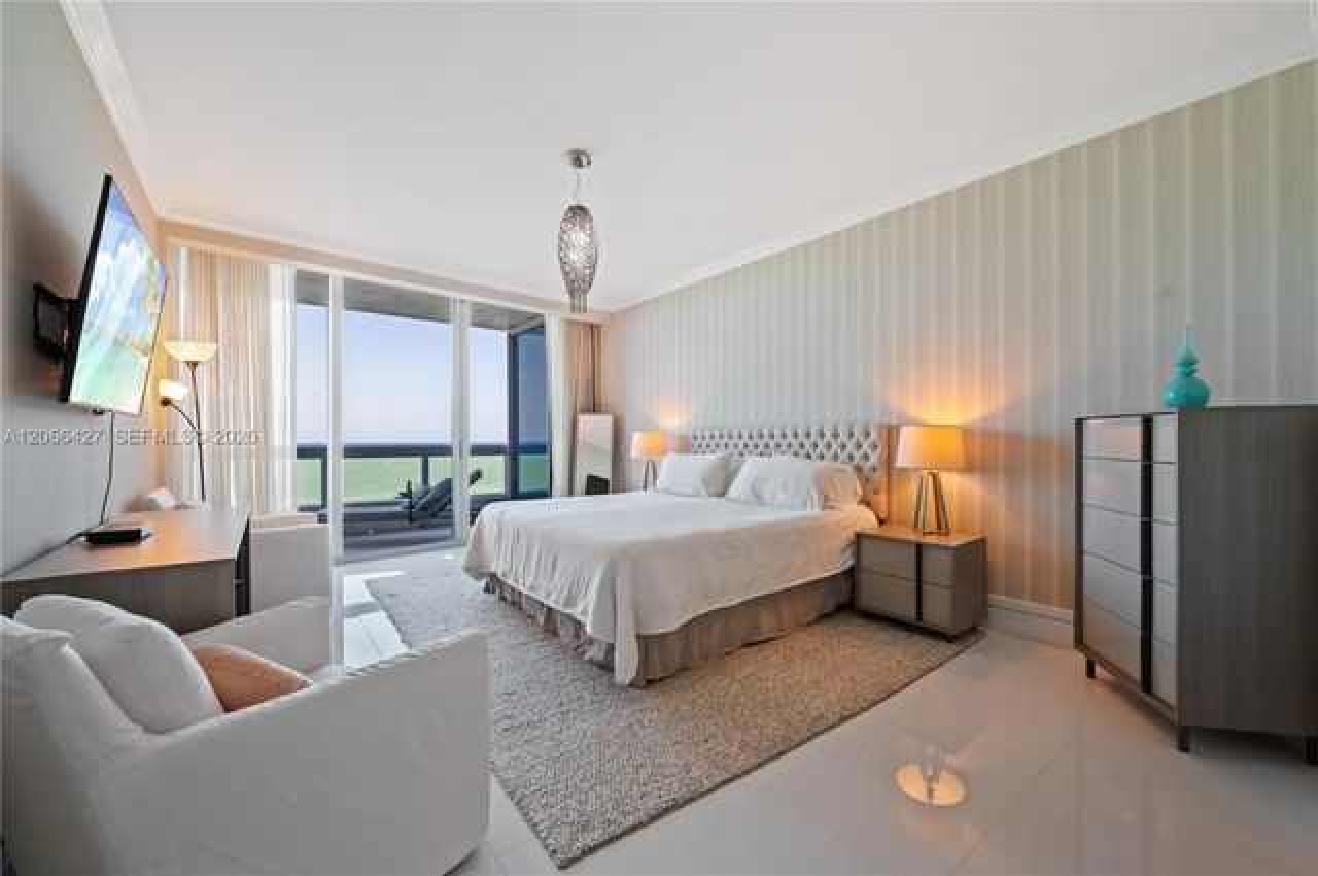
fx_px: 512
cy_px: 438
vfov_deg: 81.1
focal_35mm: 14
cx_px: 659
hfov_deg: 104.3
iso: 200
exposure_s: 1/5
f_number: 8
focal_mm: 14
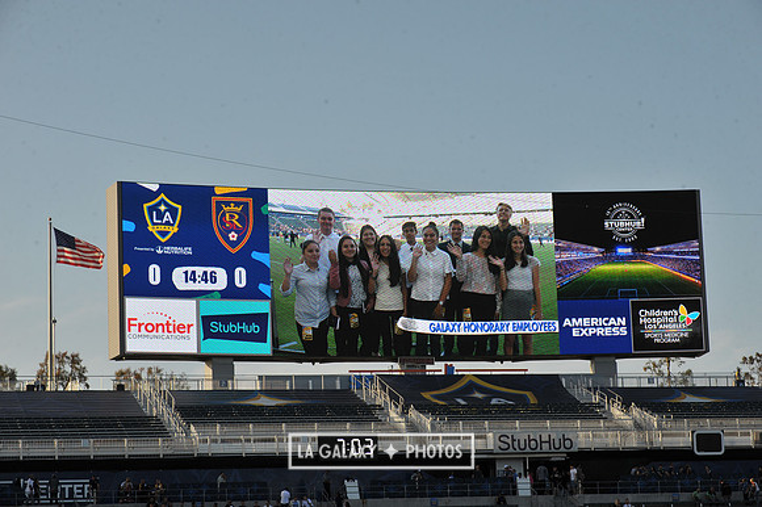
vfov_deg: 13.0
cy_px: 254
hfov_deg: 19.5
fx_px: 2221
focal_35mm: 105
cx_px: 381
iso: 400
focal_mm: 105
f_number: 11
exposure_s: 1/500
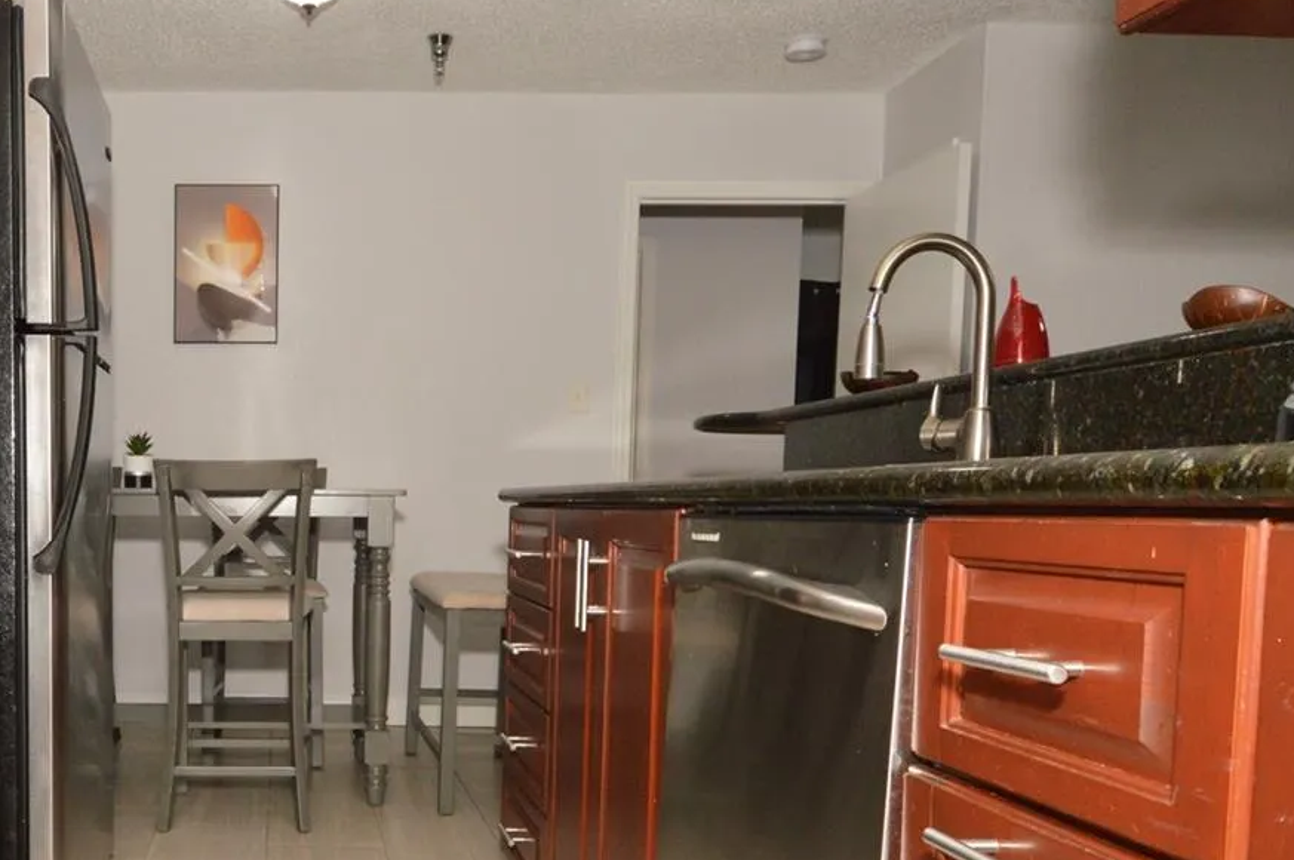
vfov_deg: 39.2
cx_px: 267
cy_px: 606
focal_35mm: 33
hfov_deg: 53.6
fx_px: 1185
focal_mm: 12
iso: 800
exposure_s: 1/60
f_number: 9
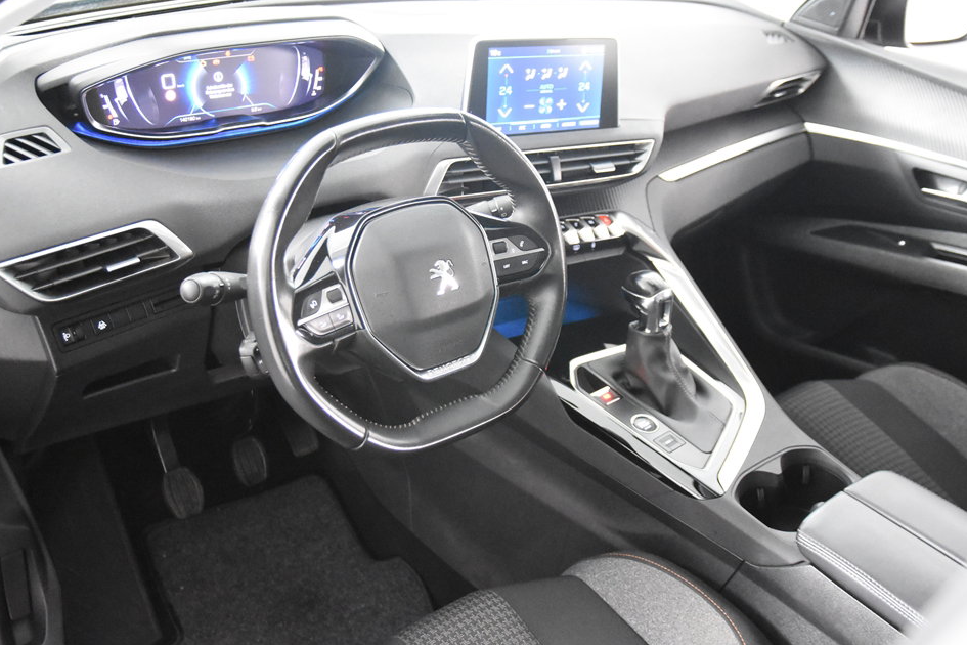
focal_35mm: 39
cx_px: 464
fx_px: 1048
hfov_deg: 49.5
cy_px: 308
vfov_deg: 34.2
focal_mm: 24
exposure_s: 1/40
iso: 10000
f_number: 3
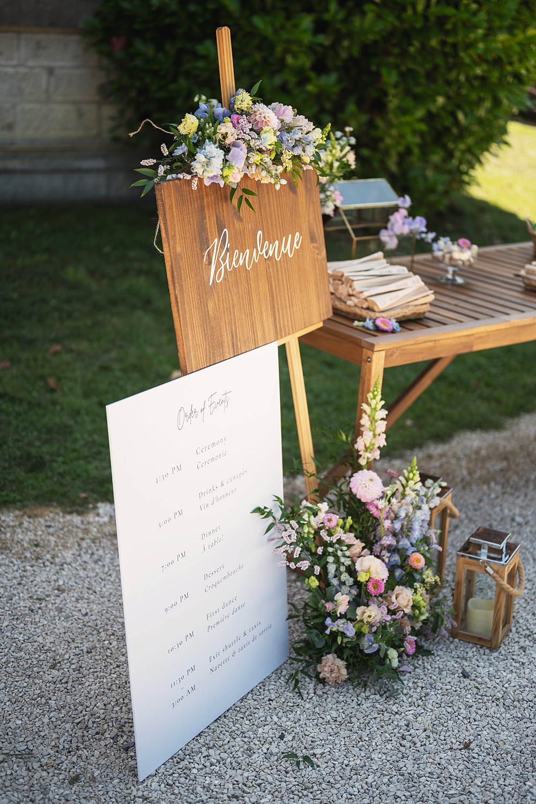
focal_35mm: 50
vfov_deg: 39.6
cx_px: 268
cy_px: 402
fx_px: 1117
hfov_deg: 27.0
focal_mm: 50
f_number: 1.8
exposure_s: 1/500
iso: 50
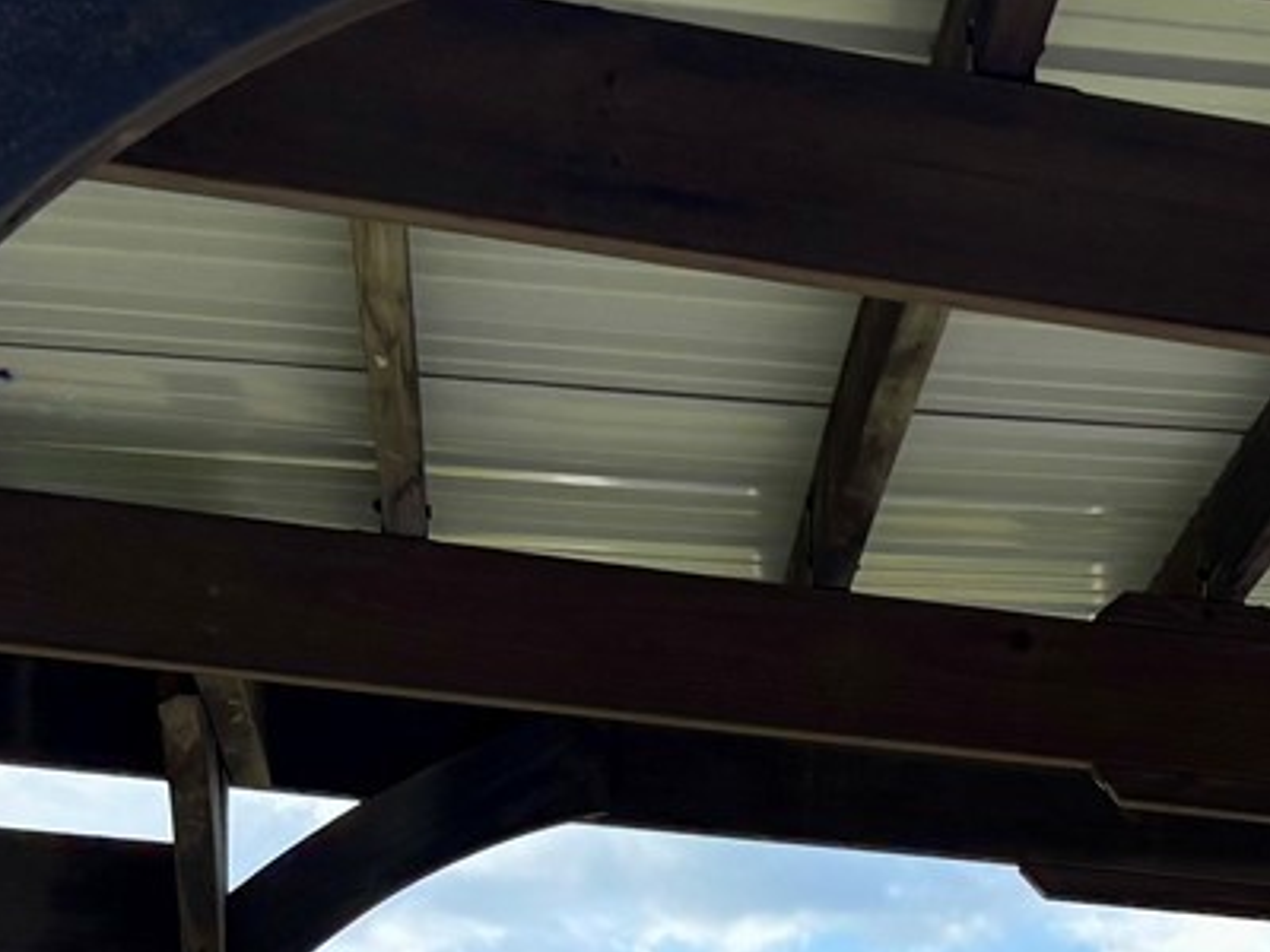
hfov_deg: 16.5
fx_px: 3816
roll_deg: -1.0
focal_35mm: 104
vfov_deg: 13.0
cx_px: 2108
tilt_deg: -0.2
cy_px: 1644
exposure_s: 1/1543
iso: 50
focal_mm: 5.96
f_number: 1.6
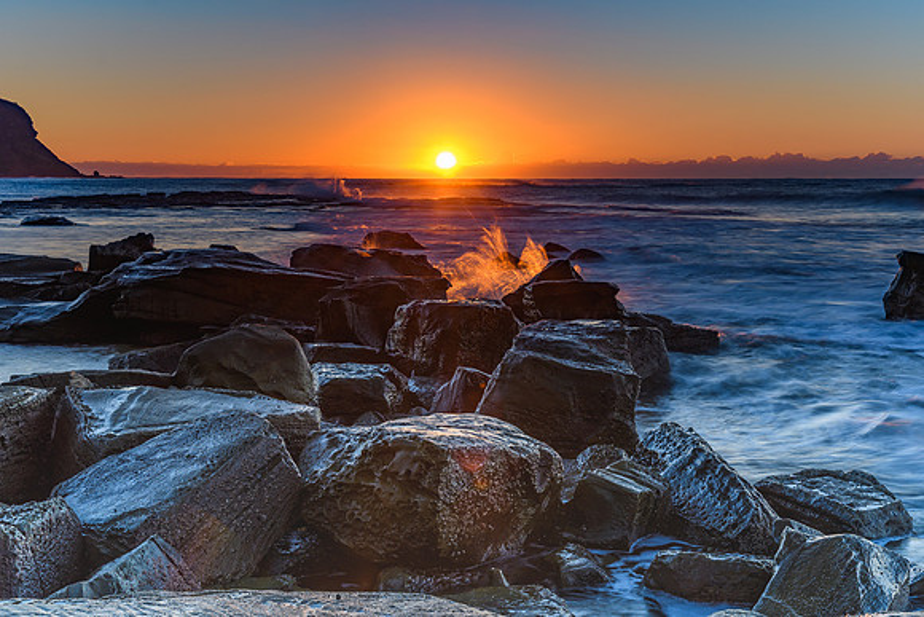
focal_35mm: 57
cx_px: 462
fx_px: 1470
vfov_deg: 23.7
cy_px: 308
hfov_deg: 34.9
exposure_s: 1/1.67
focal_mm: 38
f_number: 9
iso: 50
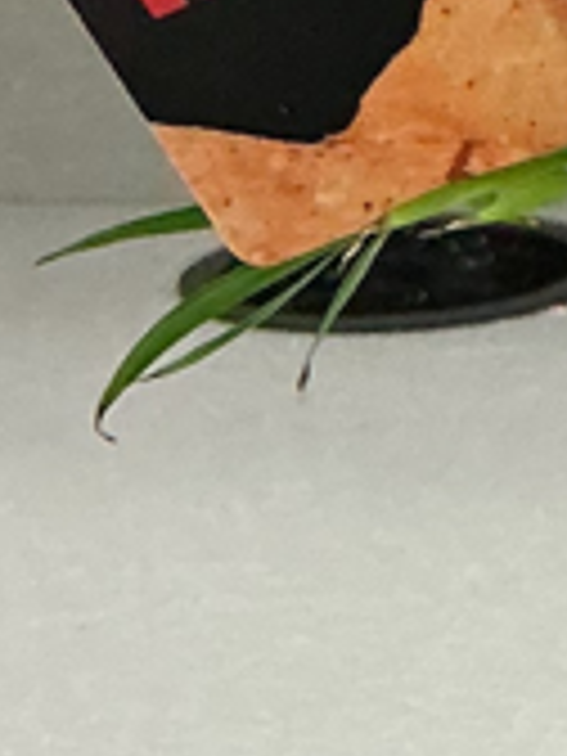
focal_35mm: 207
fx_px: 4521
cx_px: 1359
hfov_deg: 6.8
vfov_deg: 9.5
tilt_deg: -20.1
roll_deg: +1.4
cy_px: 657
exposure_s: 1/60
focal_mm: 3
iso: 160
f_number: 1.8
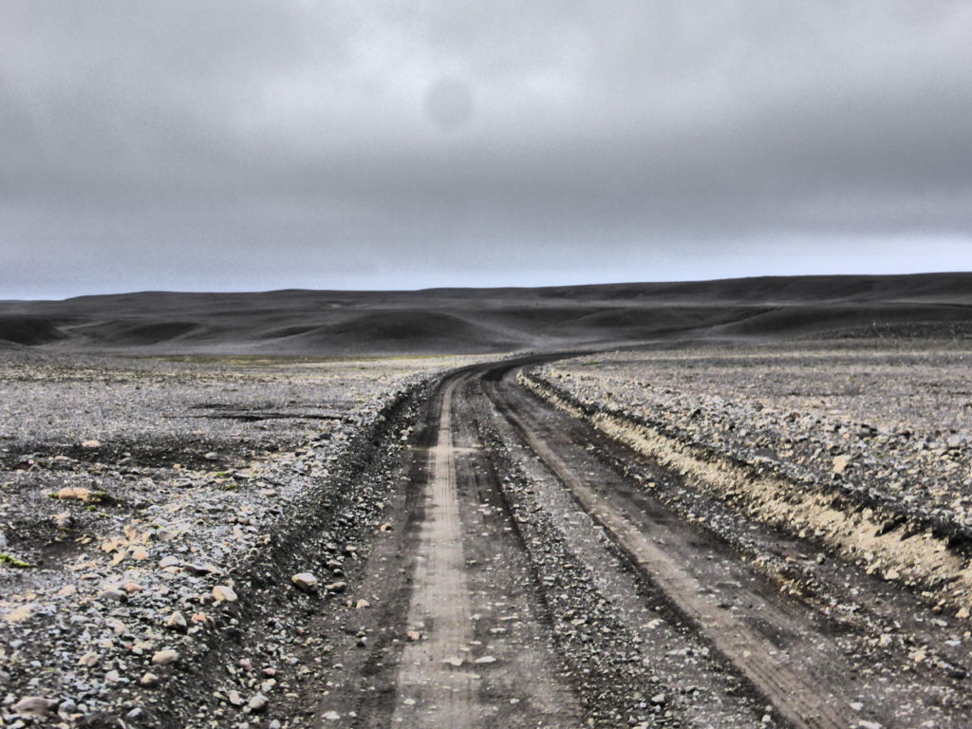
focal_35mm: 44
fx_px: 1235
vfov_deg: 32.9
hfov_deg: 42.9
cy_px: 364
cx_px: 486
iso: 200
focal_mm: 7.9
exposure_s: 1/60
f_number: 4.1
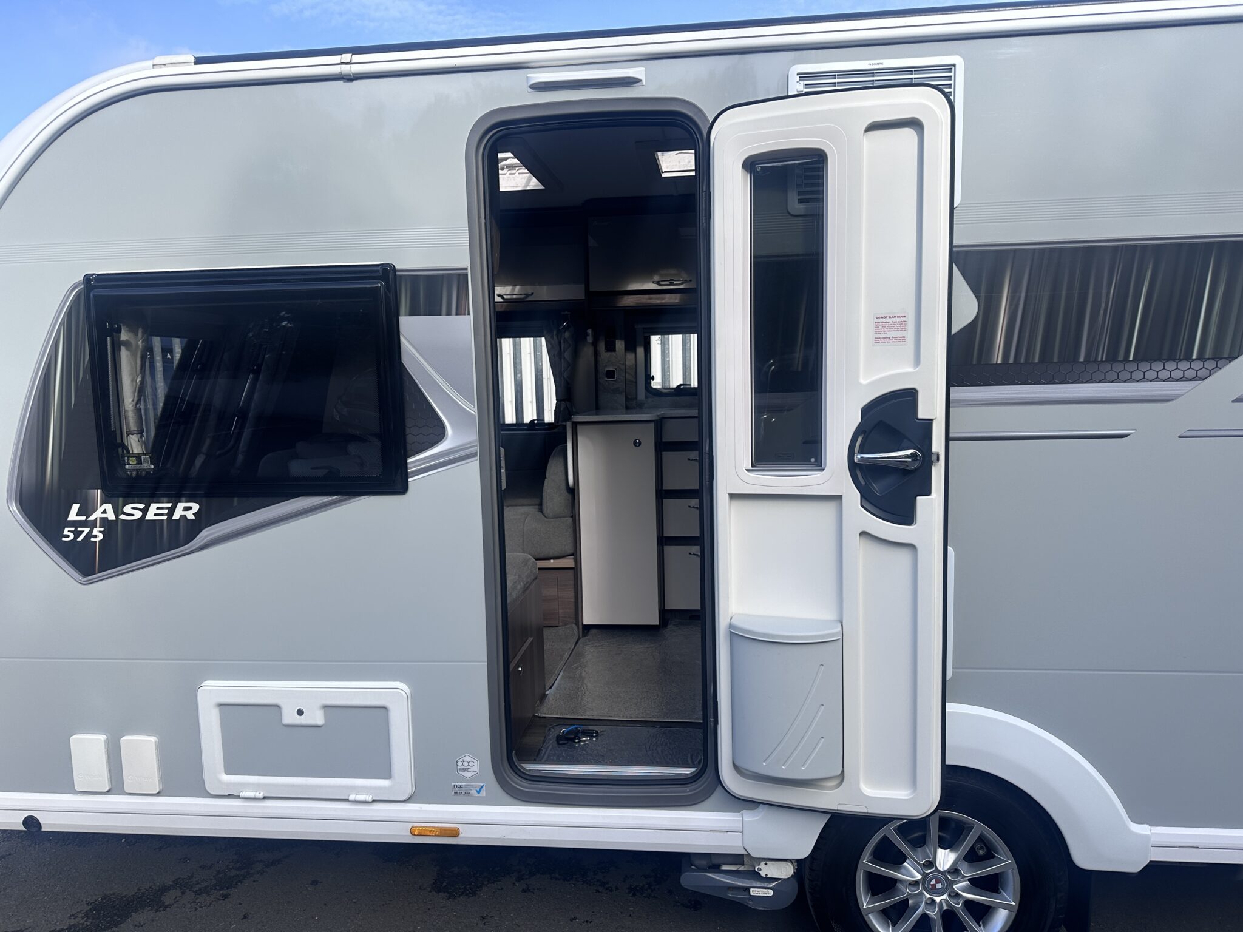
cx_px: 622
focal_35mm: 24
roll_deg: +0.5
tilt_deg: -3.5
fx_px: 862
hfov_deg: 71.6
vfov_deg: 56.8
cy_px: 466
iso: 80
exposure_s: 1/2155
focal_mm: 6.86
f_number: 1.78
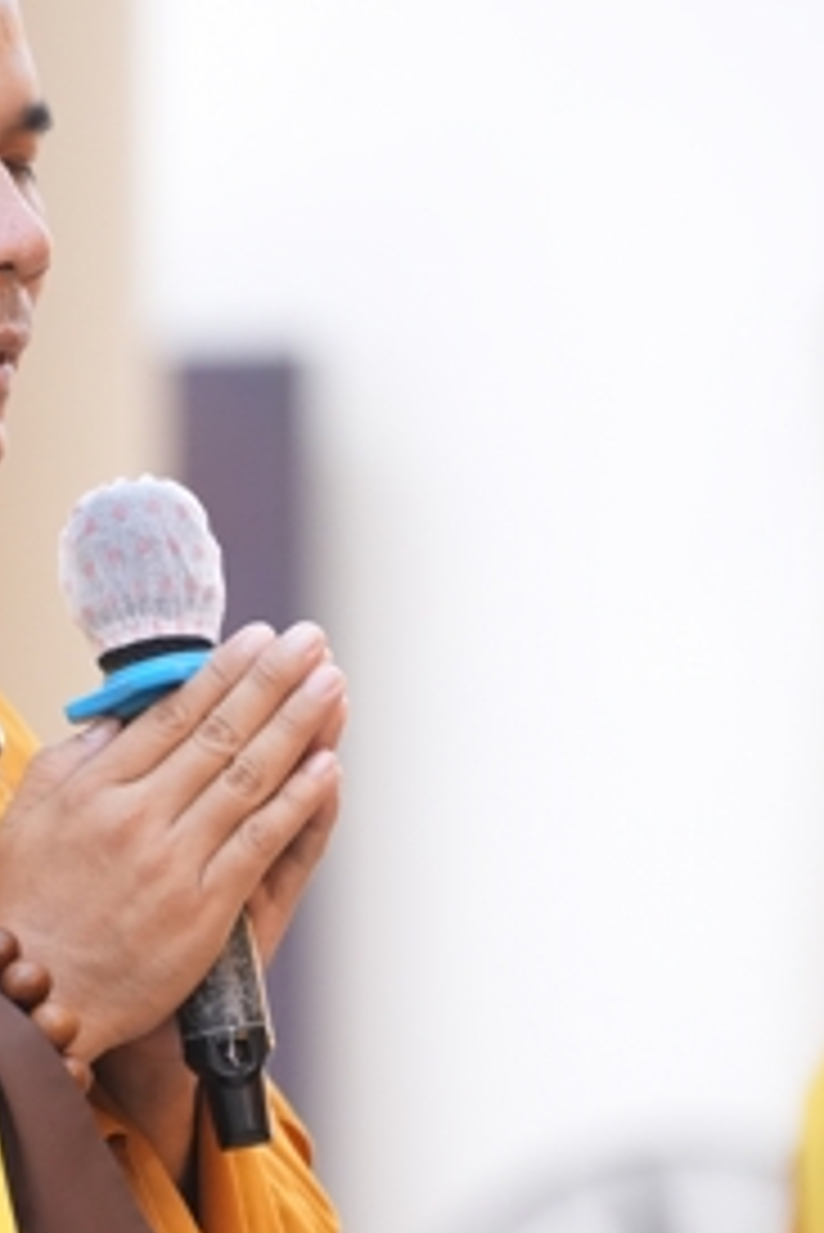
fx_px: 12206
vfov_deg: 5.8
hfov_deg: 3.9
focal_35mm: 356
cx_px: 243
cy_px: 592
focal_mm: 150
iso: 4000
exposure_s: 1/160
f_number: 2.8
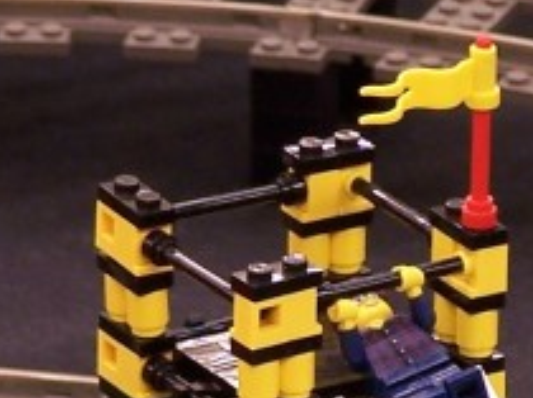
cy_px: 690
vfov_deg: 2.2
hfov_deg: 2.9
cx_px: 274
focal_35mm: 679
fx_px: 10443
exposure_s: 1/2
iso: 80
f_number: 3.2
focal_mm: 23.1
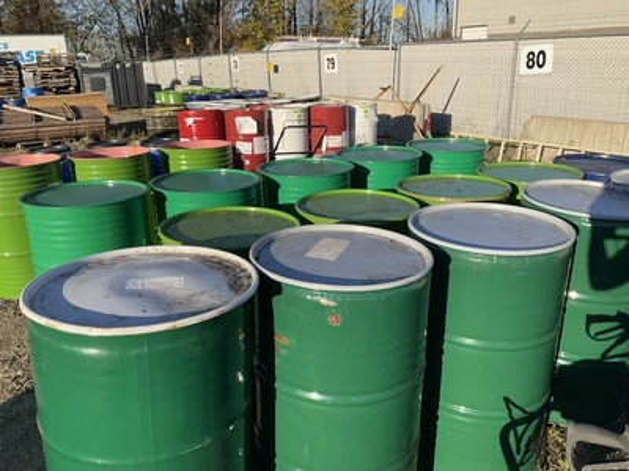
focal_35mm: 29
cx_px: 314
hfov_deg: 61.7
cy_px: 236
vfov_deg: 48.2
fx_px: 527
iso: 25
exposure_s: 1/1626
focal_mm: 3
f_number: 1.8
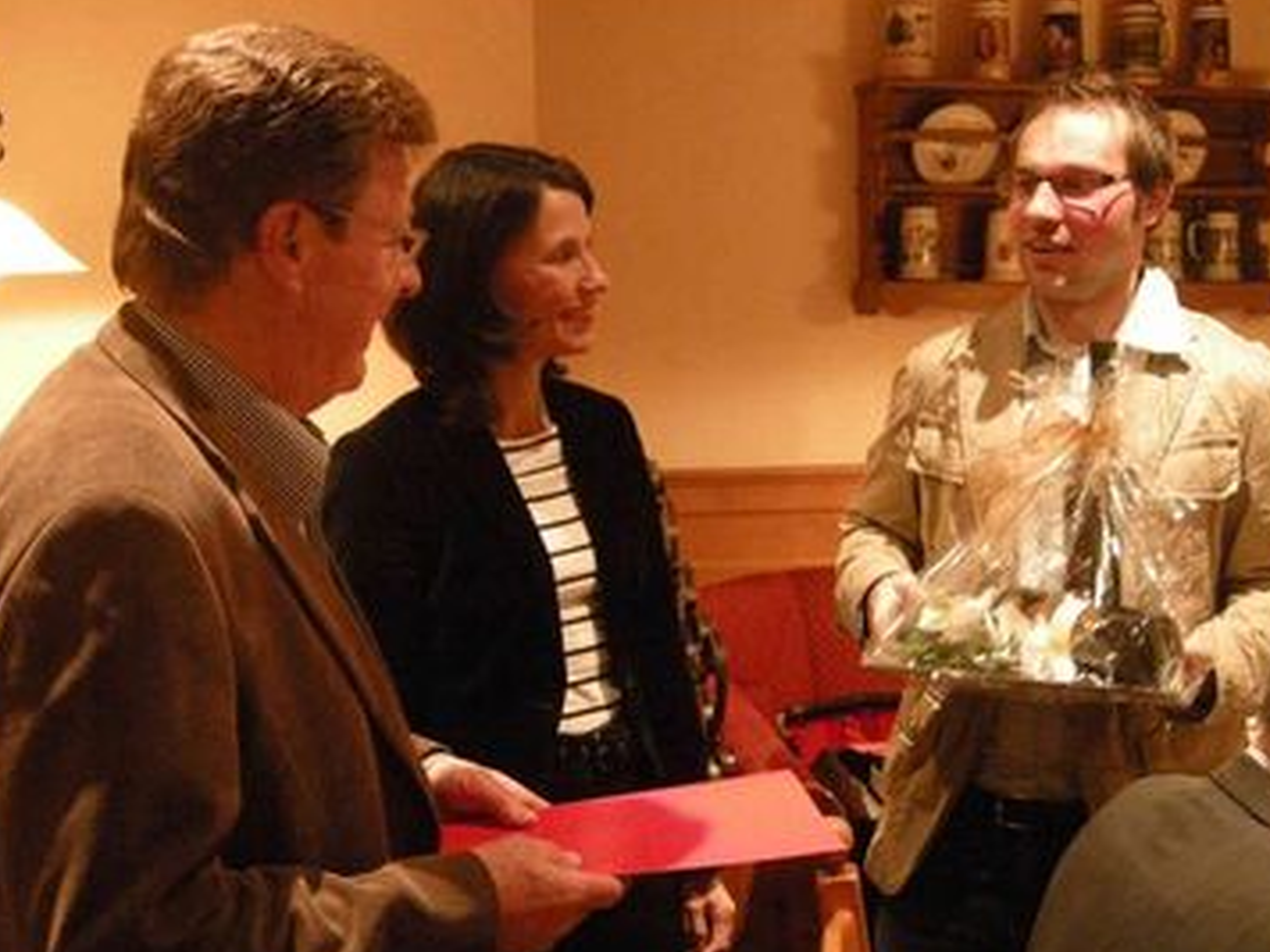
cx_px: 667
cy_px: 506
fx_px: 1651
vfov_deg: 32.2
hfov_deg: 42.1
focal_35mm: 45
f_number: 2.9
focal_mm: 8.5
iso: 800
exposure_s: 1/6.8
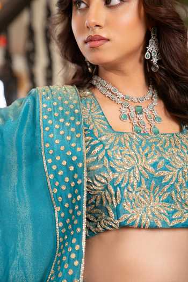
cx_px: 94
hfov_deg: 19.5
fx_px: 548
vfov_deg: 28.8
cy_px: 141
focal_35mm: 70
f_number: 4
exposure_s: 1/160
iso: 100
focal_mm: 70
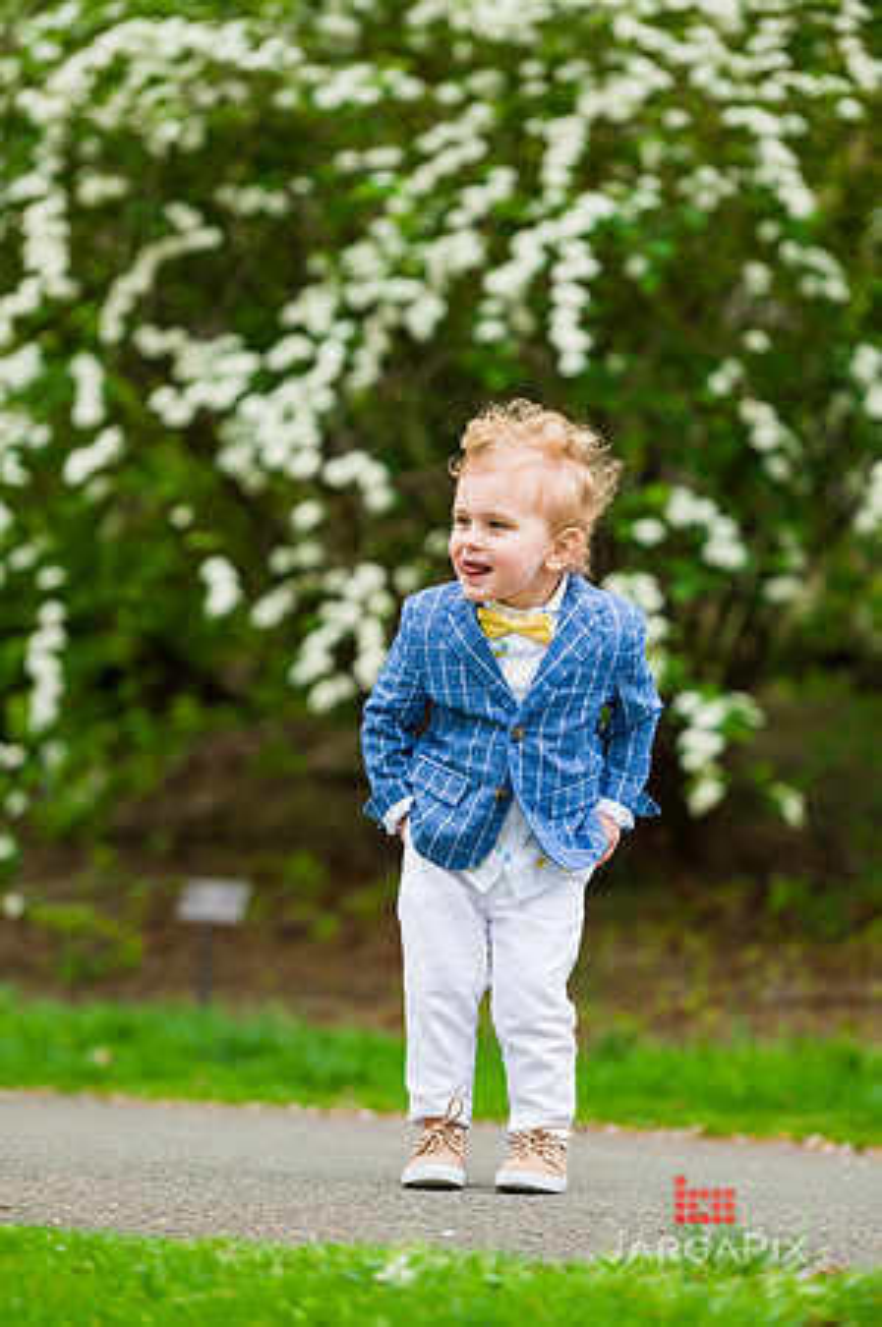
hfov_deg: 7.6
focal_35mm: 180
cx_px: 441
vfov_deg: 11.4
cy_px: 664
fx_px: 6630
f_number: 3.5
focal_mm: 180
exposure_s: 1/320
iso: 200
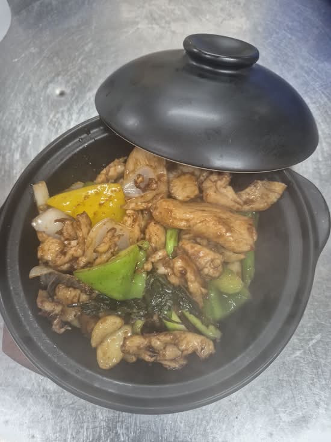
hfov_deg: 58.9
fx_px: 293
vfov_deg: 73.9
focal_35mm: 23
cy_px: 221
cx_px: 166
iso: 200
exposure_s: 1/100
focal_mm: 5.4
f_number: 1.8
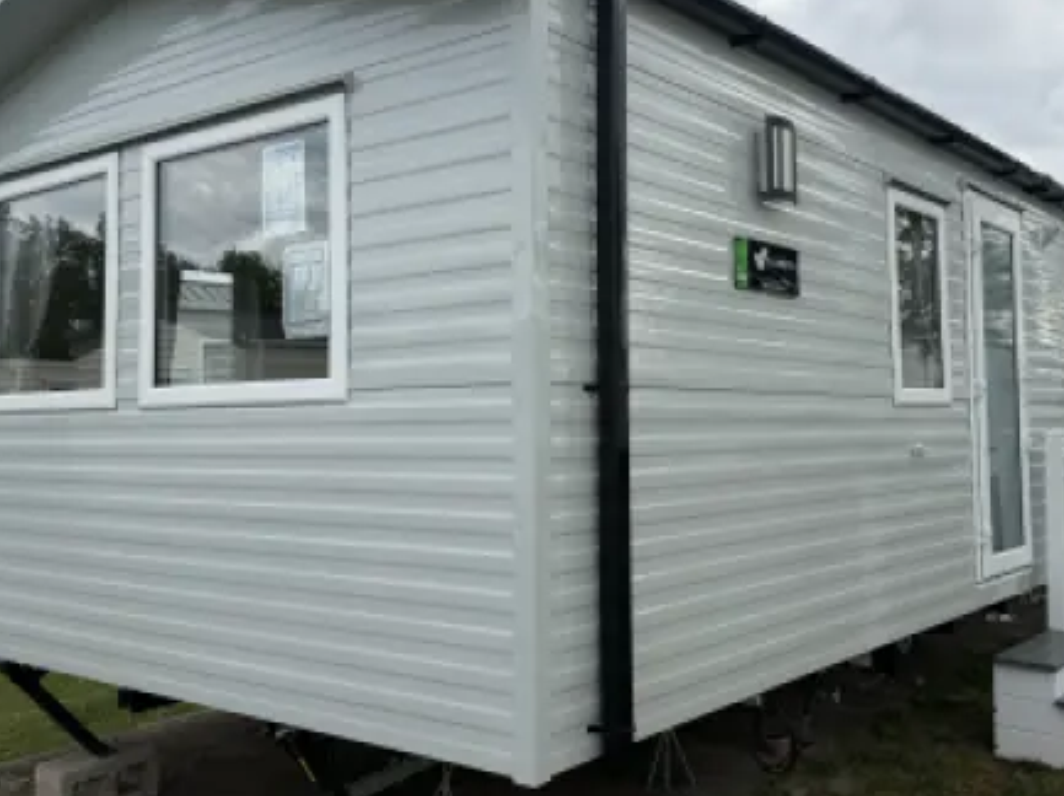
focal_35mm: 37
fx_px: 1136
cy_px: 334
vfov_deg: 38.5
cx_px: 584
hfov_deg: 50.1
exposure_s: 1/3279
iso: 100
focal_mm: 6.76
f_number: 1.78
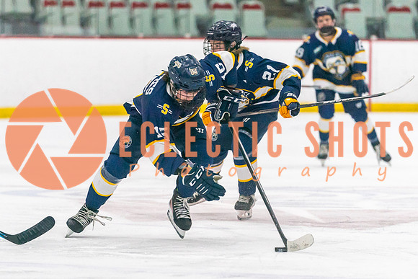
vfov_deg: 4.0
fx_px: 4004
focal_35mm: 345
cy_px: 174
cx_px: 177
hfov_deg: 6.0
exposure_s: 1/1600
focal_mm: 200
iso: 4000
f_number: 2.8
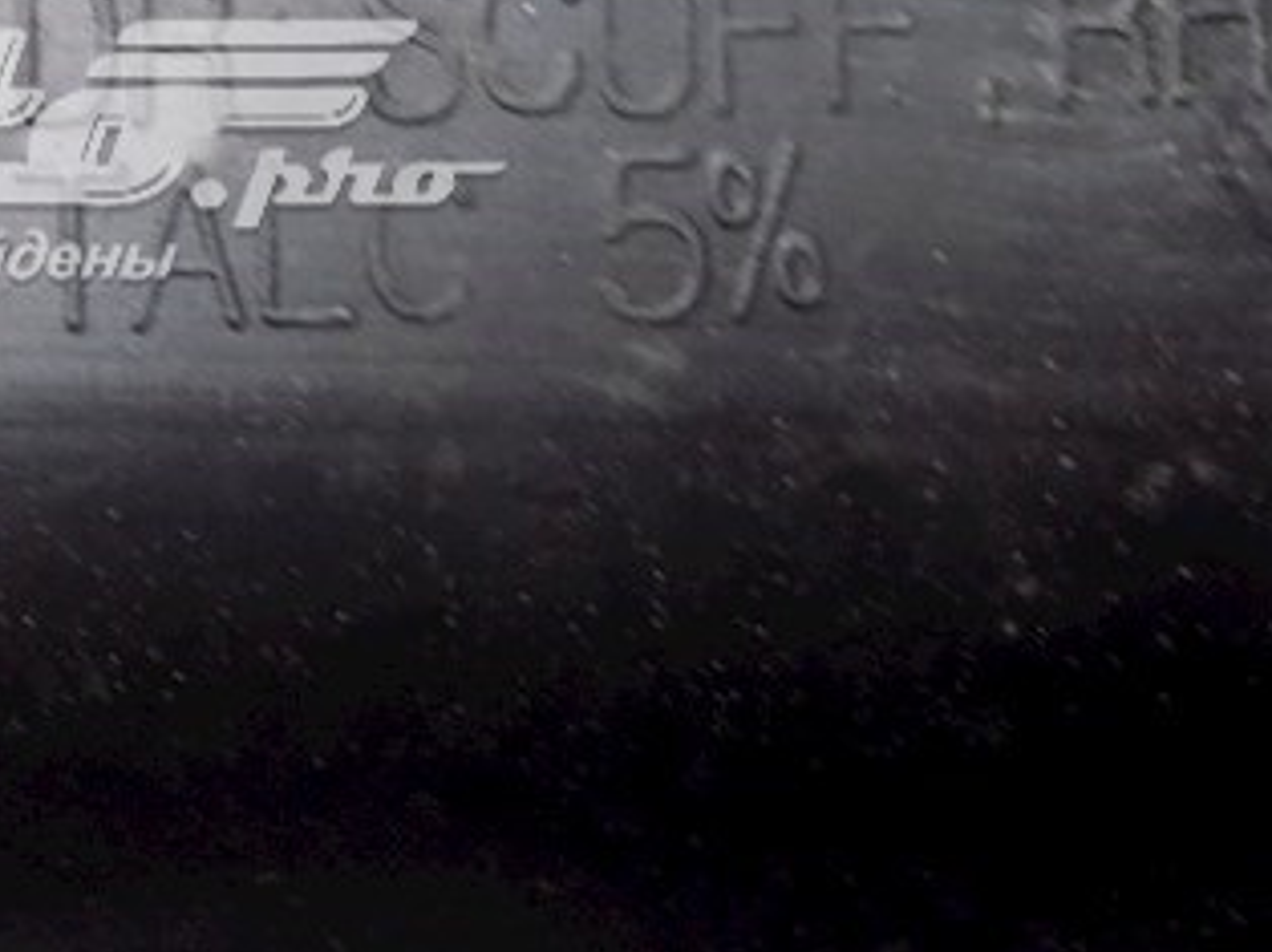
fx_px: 3892
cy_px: 142
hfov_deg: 18.1
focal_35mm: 106
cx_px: 16
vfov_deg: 13.8
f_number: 3.9
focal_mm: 9.3
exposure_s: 1/20
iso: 400
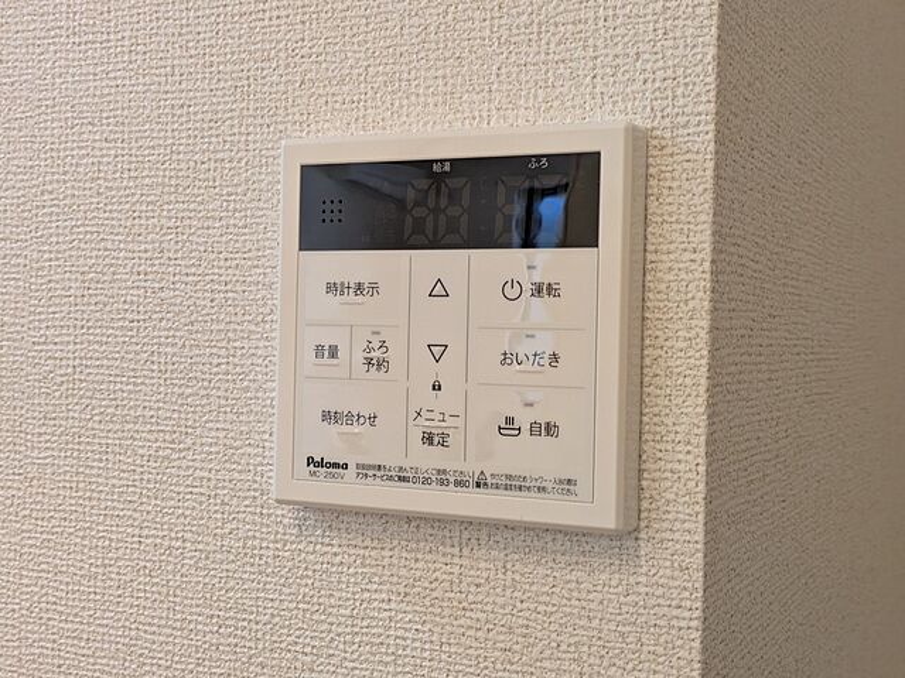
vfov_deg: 28.6
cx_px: 452
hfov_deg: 37.5
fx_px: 1333
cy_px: 339
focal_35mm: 51
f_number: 1.89
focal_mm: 5.43
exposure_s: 1/50
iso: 163
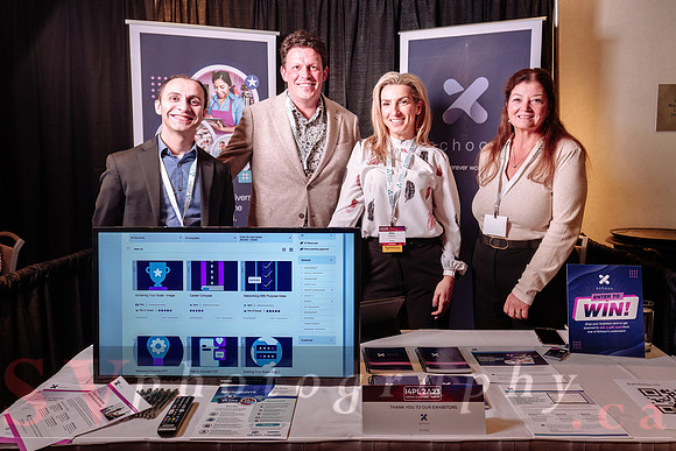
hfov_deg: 63.4
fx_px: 547
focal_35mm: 29
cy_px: 208
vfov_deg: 44.8
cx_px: 338
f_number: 4.5
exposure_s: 1/60
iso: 1000
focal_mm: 27
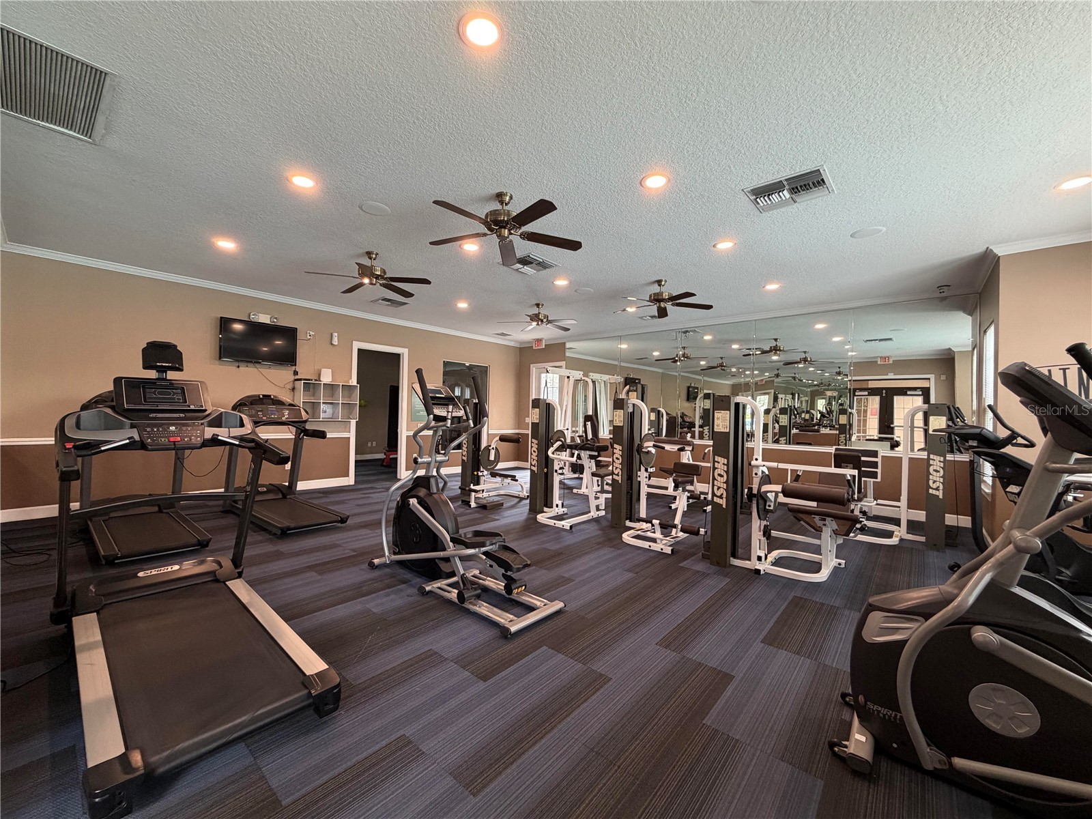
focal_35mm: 14
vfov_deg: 85.7
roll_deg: -1.0
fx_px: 442
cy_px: 410
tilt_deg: -0.1
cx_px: 546
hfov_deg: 102.1
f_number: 2.2
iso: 250
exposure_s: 1/60
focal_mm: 2.22
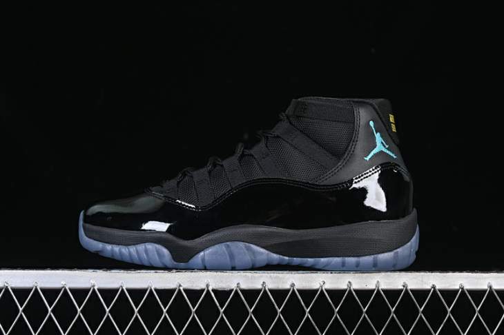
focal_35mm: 75
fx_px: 1049
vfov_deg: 18.2
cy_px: 168
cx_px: 252
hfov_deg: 27.0
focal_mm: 50
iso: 160
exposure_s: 1/50
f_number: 6.3
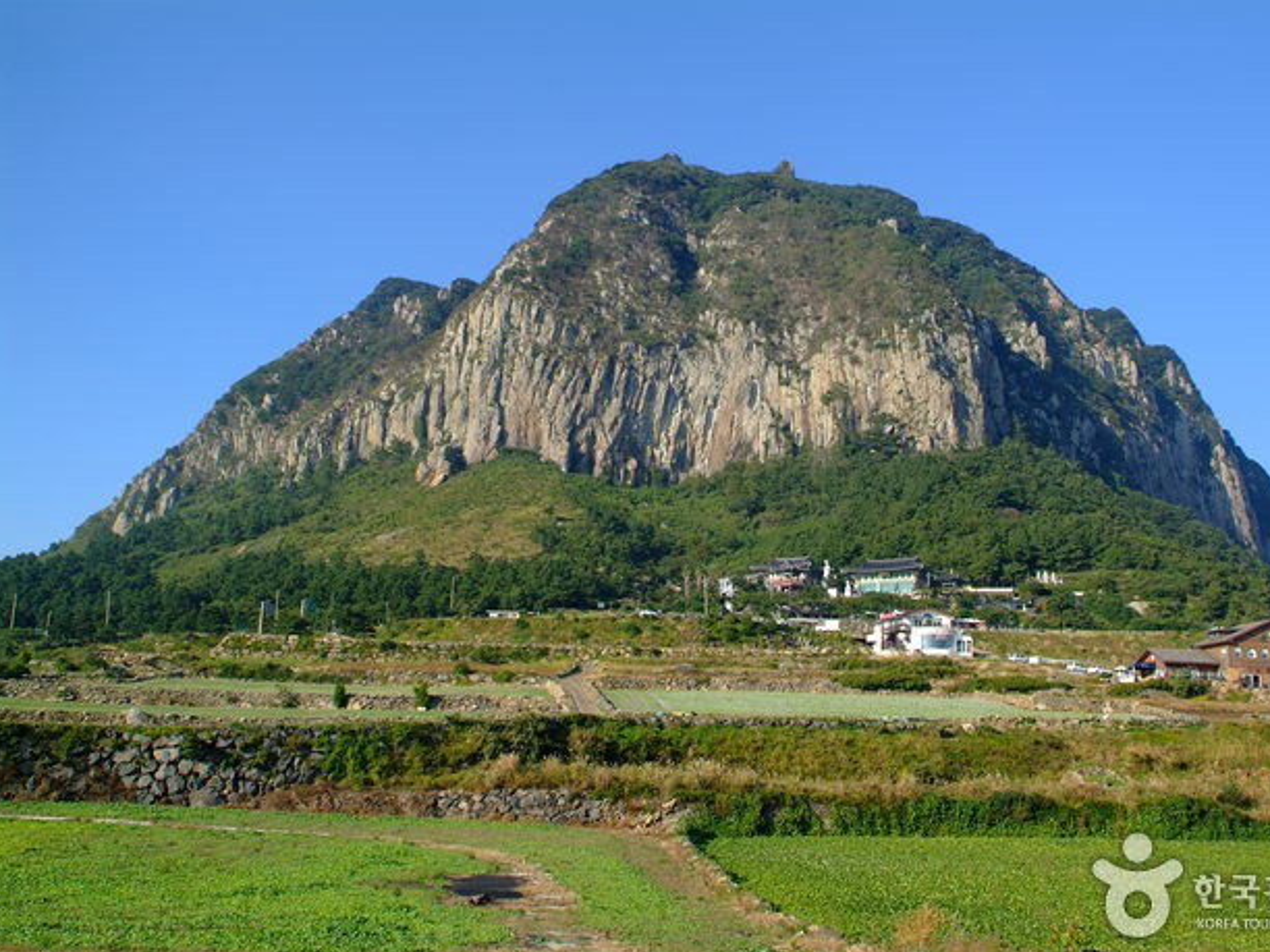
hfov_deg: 55.2
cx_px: 709
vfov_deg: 42.9
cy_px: 481
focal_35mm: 33
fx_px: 1211
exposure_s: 1/180
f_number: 6.7
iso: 100
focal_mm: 20
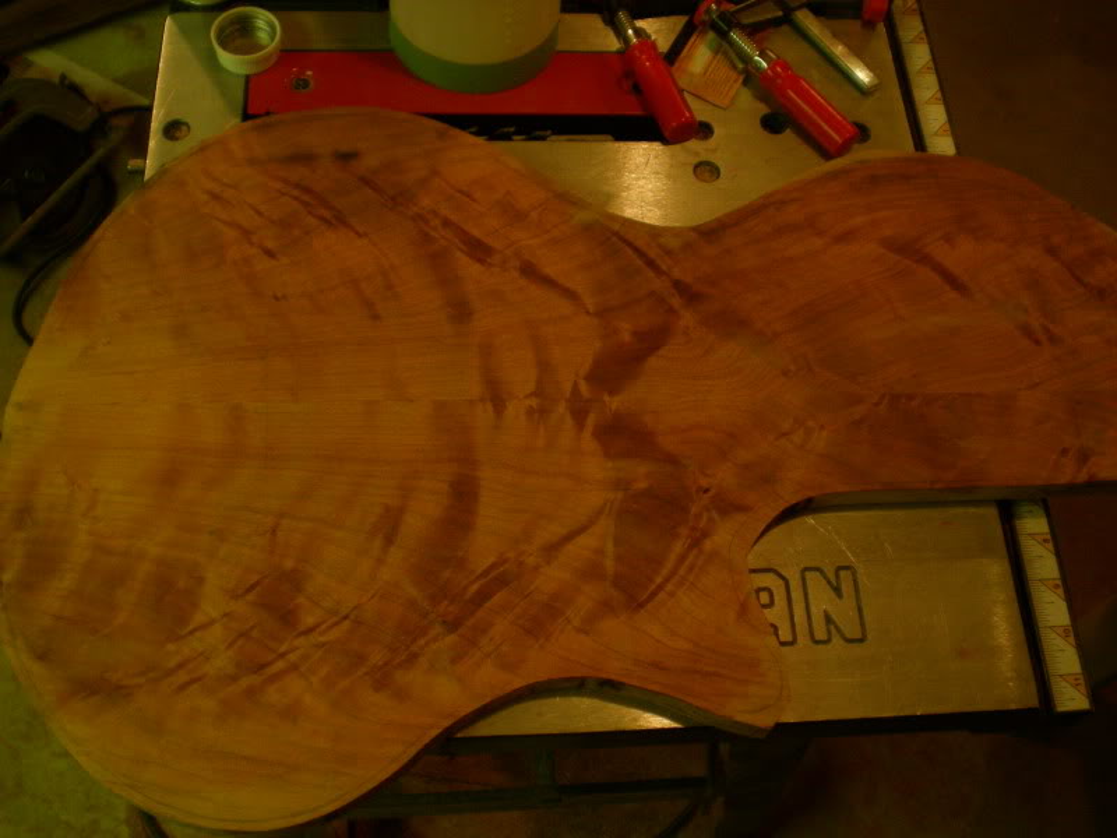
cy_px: 419
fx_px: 1226
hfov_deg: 49.0
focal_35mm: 38
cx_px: 558
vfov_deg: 37.7
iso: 200
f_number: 3.1
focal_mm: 6.3
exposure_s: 1/41.4
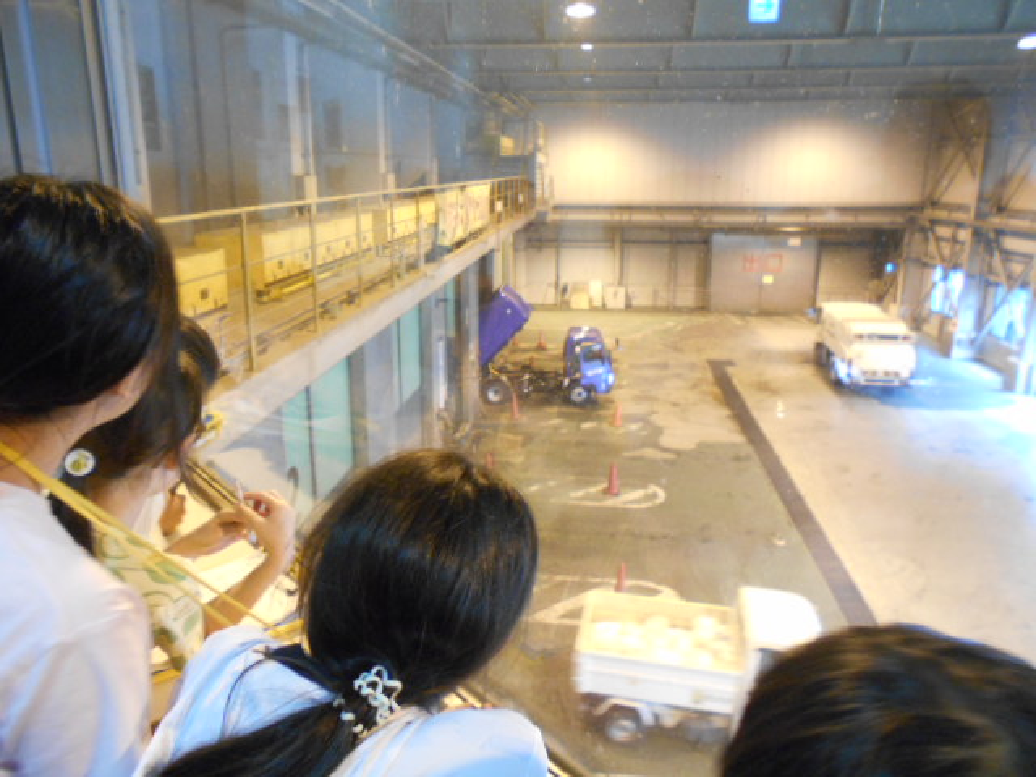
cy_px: 388
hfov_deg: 67.3
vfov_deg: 53.1
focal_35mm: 26
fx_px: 778
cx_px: 518
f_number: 3.2
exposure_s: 1/8
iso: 450
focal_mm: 4.6
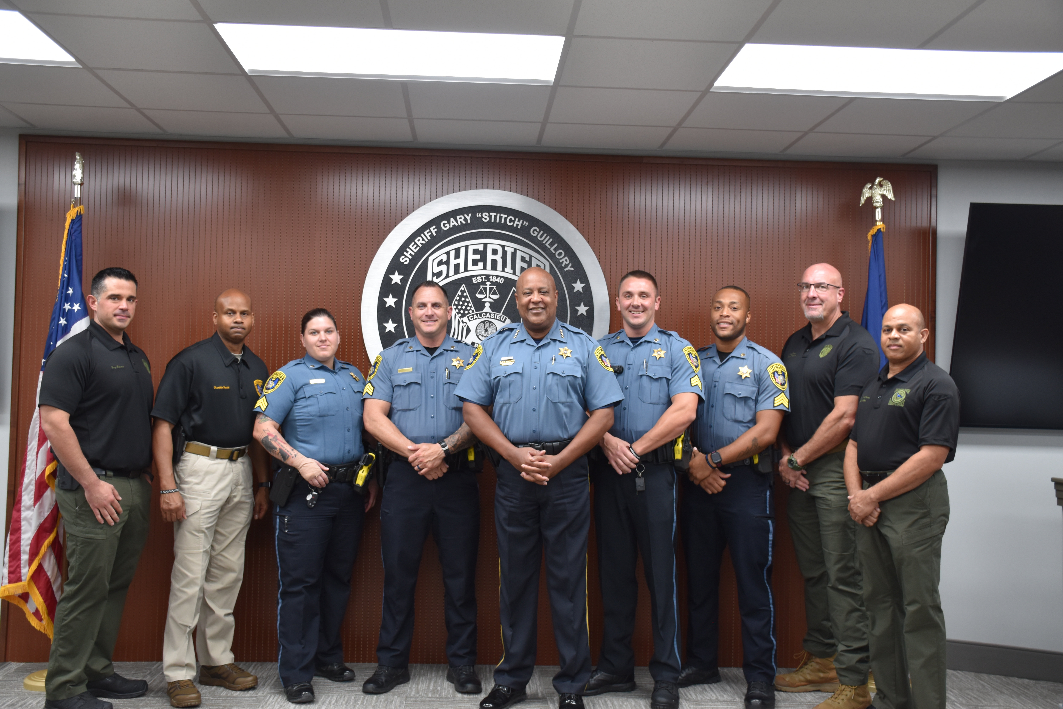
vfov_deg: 36.9
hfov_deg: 53.1
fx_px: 1063
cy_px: 354
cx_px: 532
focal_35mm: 36
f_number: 4
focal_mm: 24
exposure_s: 1/60
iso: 500
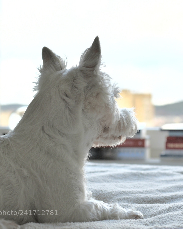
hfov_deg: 14.5
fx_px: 718
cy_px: 115
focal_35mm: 106
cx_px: 118
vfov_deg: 18.1
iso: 100
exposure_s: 1/60
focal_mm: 50
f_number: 4
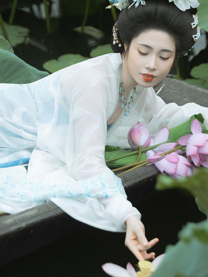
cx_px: 66
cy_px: 92
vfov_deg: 6.7
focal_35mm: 294
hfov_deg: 5.1
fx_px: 2355
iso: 125
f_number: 2.8
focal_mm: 125
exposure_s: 1/1250
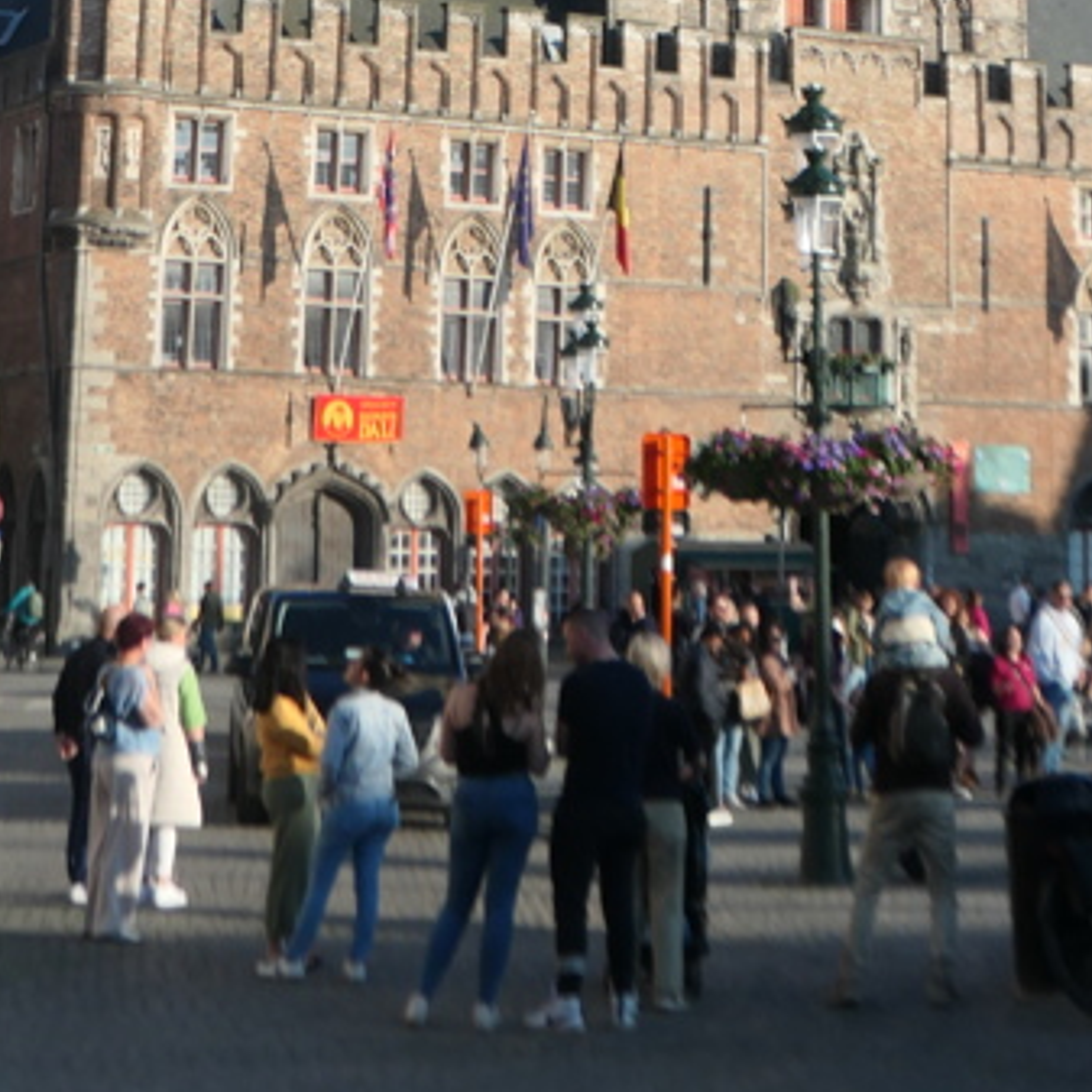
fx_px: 3605
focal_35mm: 101
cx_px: 727
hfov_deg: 17.2
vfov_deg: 16.0
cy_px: -489
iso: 200
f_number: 4
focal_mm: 14.7
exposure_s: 1/1000
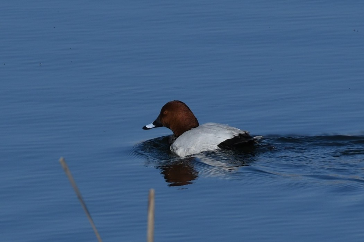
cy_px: 121
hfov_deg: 3.7
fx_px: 5609
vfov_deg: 2.5
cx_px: 182
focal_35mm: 555
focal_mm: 370
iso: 100
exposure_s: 1/1000
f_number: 6.3
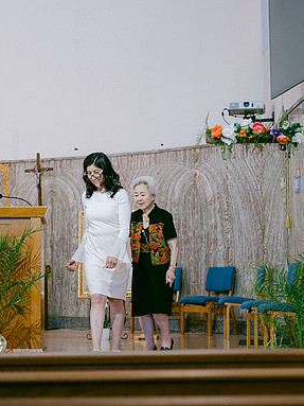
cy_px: 202
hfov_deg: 14.5
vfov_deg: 19.3
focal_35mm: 102
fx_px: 1195
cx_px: 141
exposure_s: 1/160
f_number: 2.8
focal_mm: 70
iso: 1600
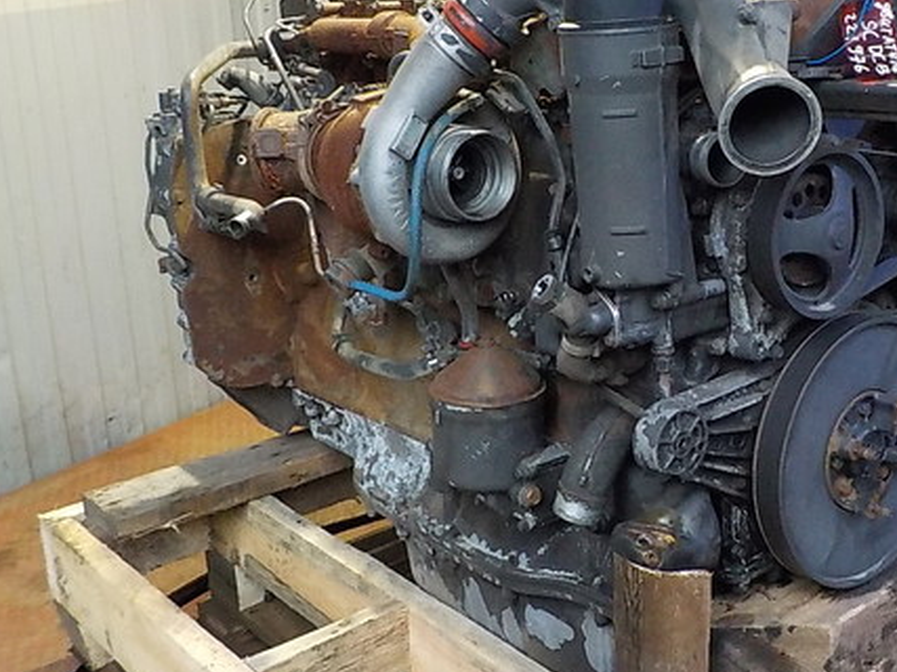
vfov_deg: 32.1
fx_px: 1166
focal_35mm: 45
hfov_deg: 41.3
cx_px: 628
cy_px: 284
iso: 800
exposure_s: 1/40
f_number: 3.3
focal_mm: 4.1
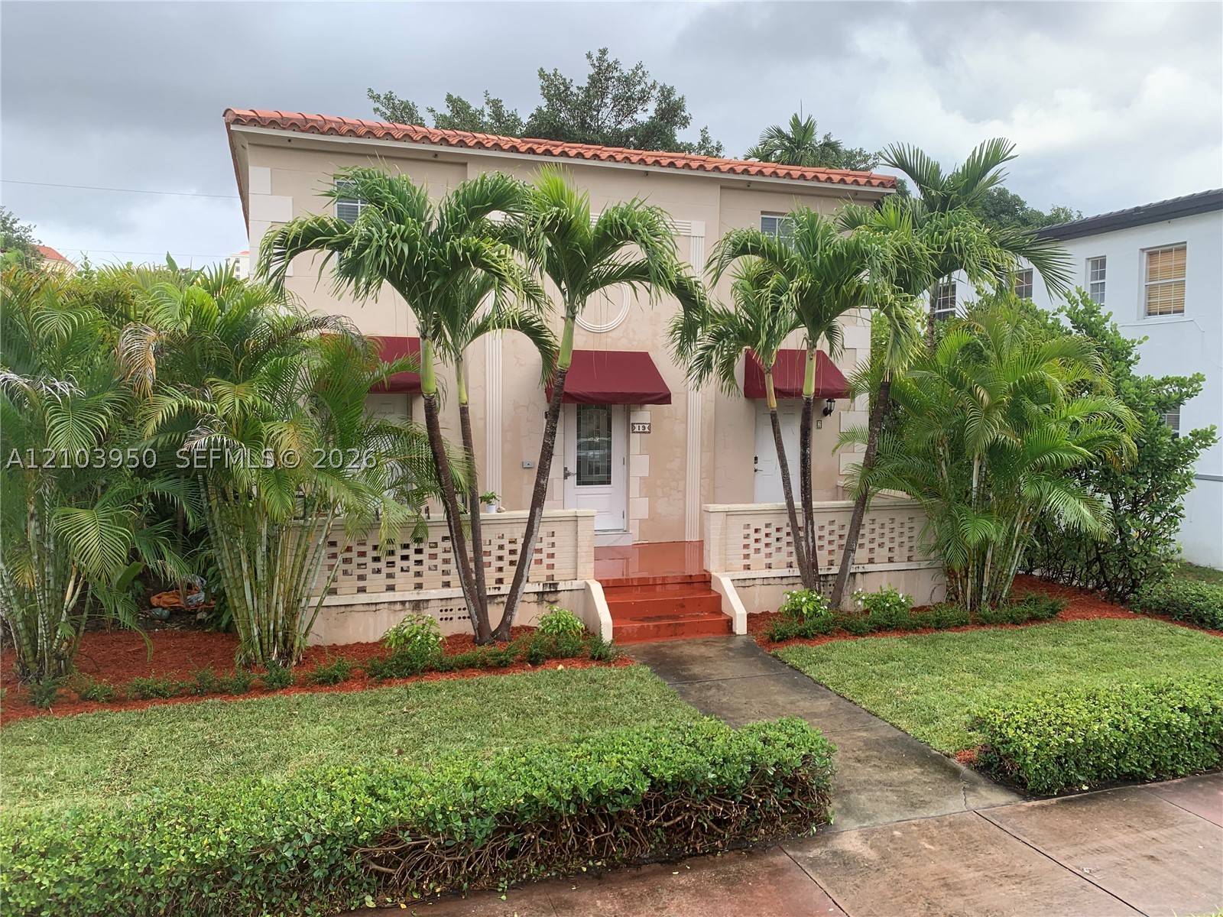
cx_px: 612
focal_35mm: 26
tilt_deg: -4.0
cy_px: 458
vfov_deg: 53.1
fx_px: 919
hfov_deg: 67.3
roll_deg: -0.4
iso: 25
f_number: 1.8
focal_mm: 4.25
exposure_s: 1/771
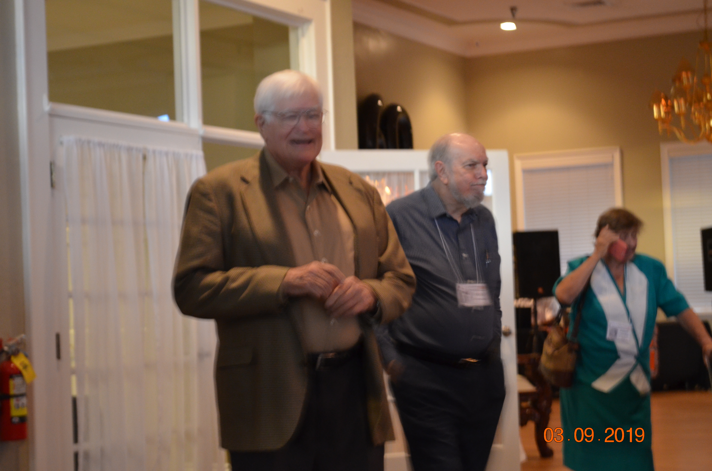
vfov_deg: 18.8
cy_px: 236
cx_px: 356
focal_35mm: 72
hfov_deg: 28.1
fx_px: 1421
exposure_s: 1/8
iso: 1600
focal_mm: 48
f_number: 5.3
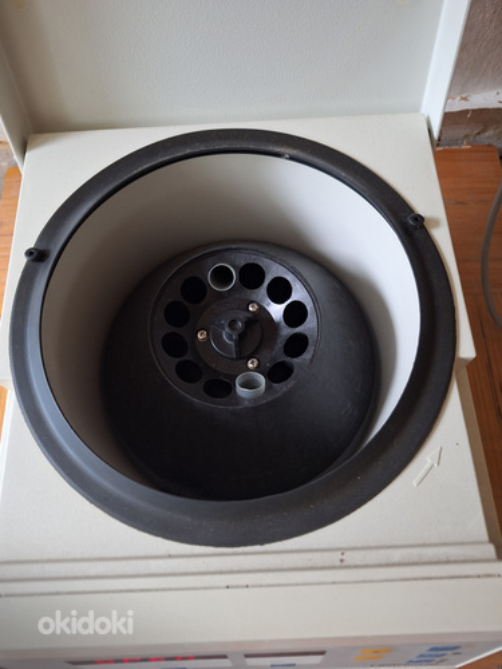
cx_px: 251
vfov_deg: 73.9
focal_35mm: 23
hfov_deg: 58.9
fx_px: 445
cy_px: 334
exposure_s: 1/25
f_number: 1.8
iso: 320
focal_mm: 5.54
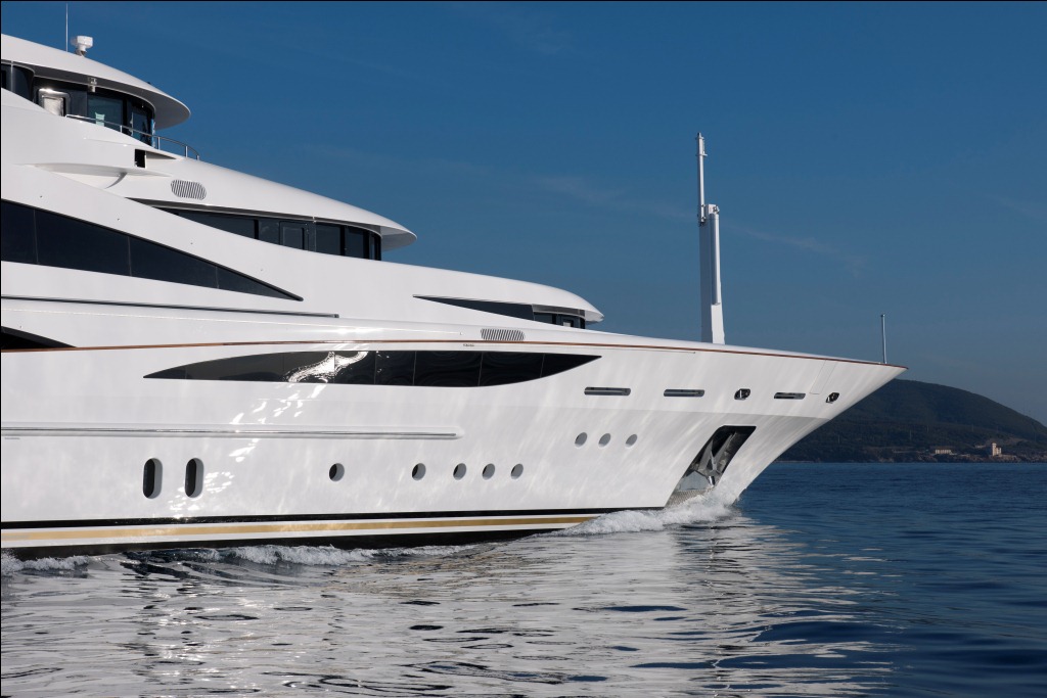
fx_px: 2036
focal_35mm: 70
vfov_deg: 19.5
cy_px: 349
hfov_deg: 28.8
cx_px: 524
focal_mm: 70
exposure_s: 1/500
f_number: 11
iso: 100
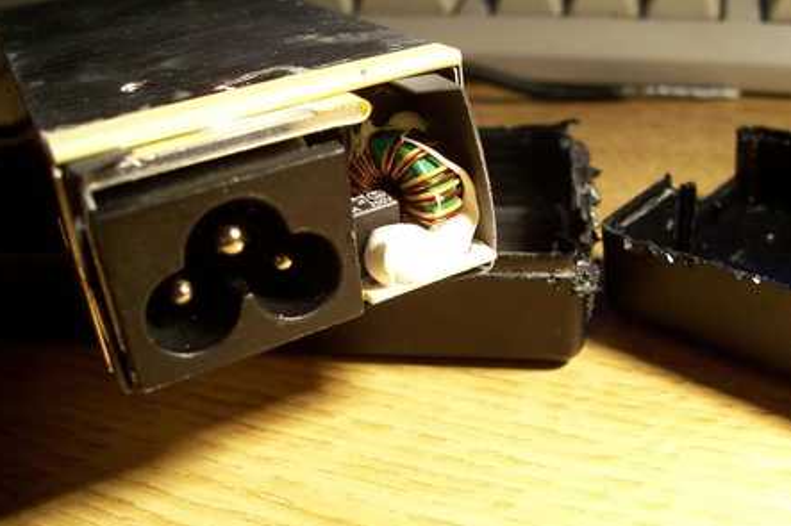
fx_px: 813
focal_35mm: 37
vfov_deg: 35.9
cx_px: 391
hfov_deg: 51.9
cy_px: 269
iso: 80
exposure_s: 1/90
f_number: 2.8
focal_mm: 6
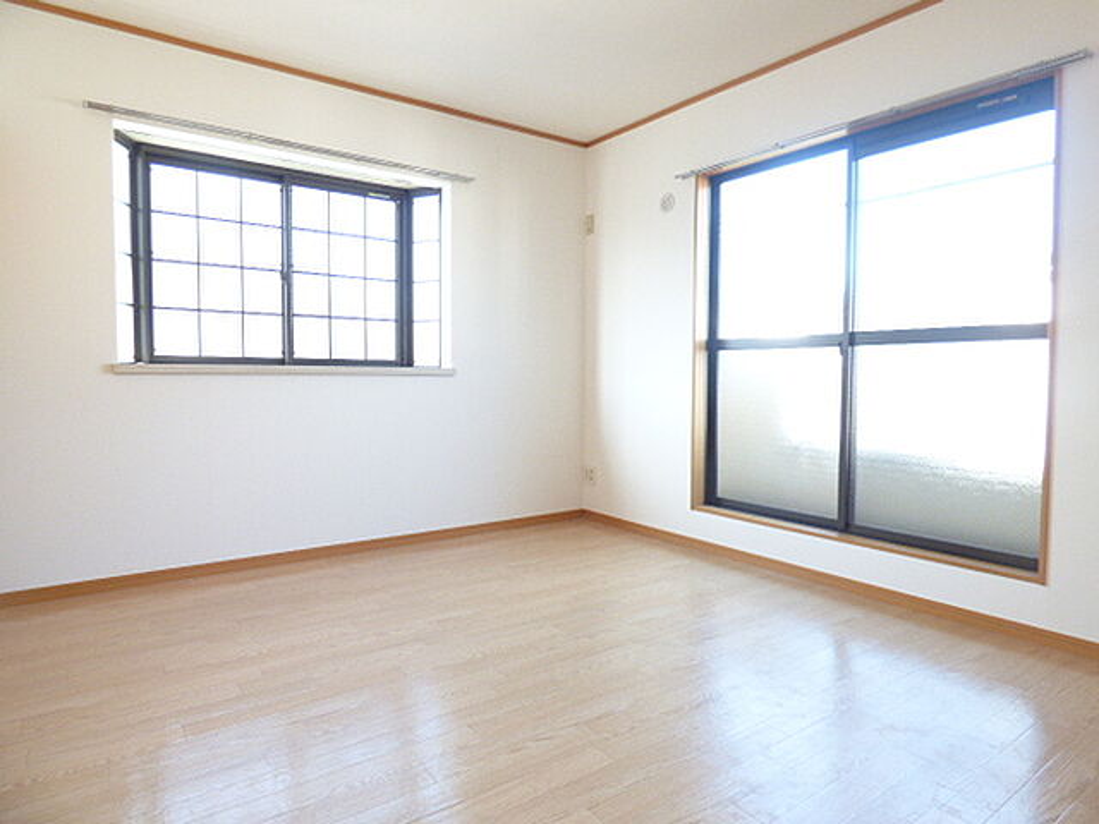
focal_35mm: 20
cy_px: 412
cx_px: 550
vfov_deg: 66.0
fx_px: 635
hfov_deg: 81.7
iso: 200
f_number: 2.8
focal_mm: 3.58
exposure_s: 1/60
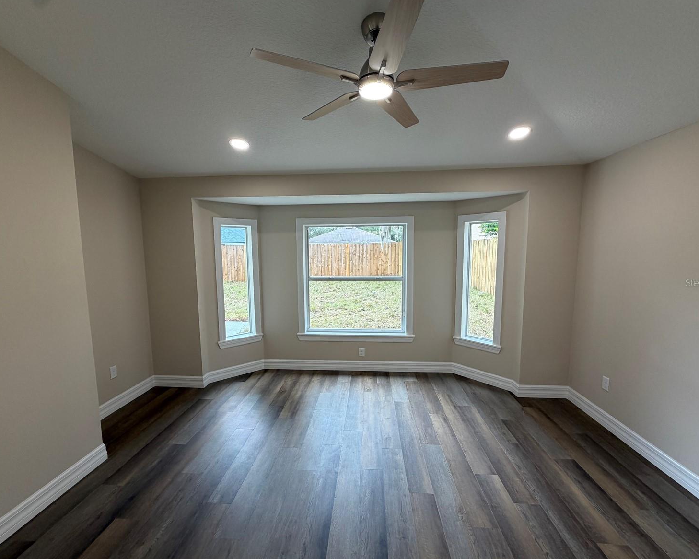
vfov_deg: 84.0
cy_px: 282
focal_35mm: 15
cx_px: 347
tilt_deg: -6.1
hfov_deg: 96.8
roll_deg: +0.8
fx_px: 310
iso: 100
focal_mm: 2.22
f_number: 2.2
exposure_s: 1/118
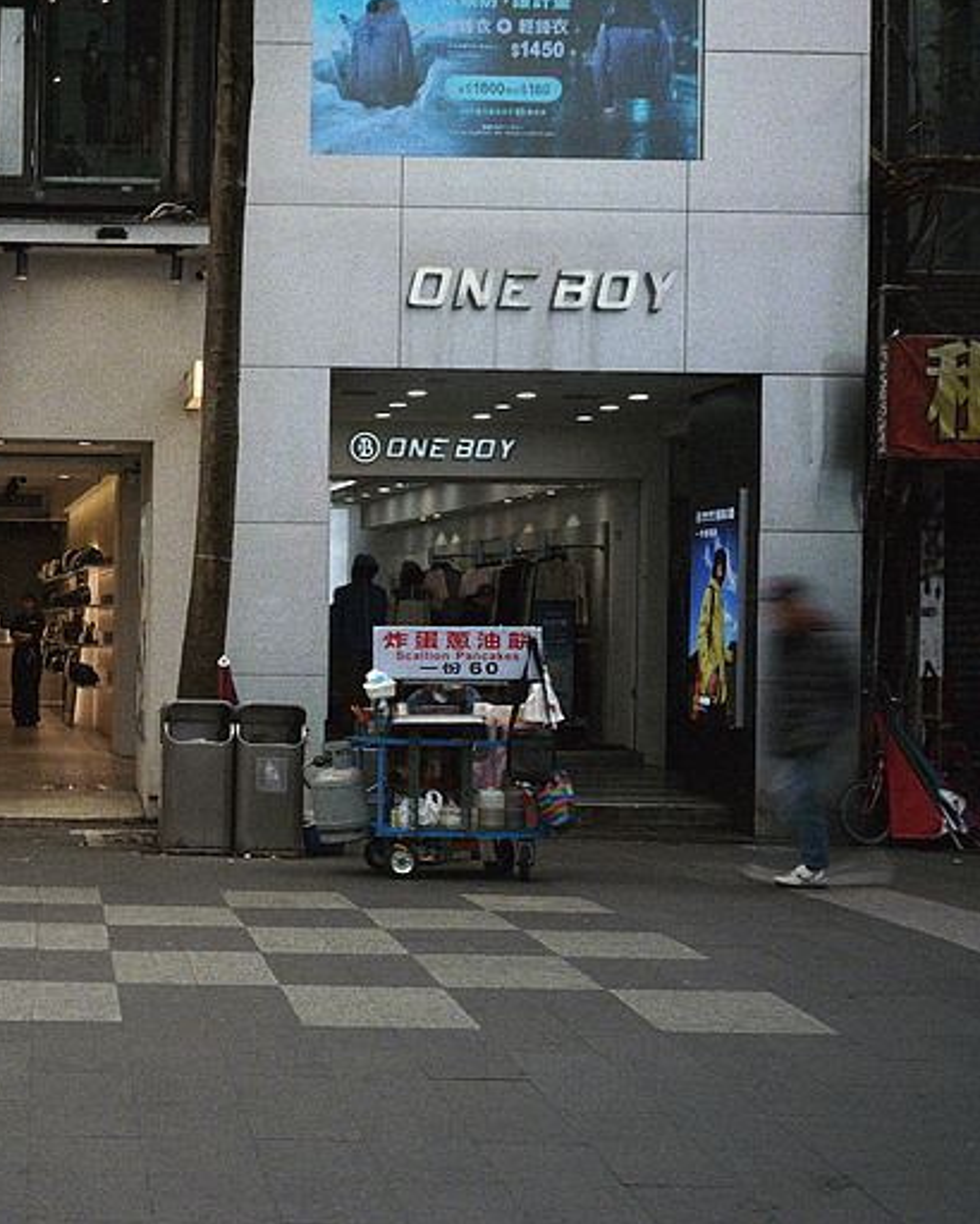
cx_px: 79
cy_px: 607
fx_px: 1812
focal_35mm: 50
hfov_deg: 28.9
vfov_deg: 37.3
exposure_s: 1/2
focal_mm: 35
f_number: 16
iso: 50
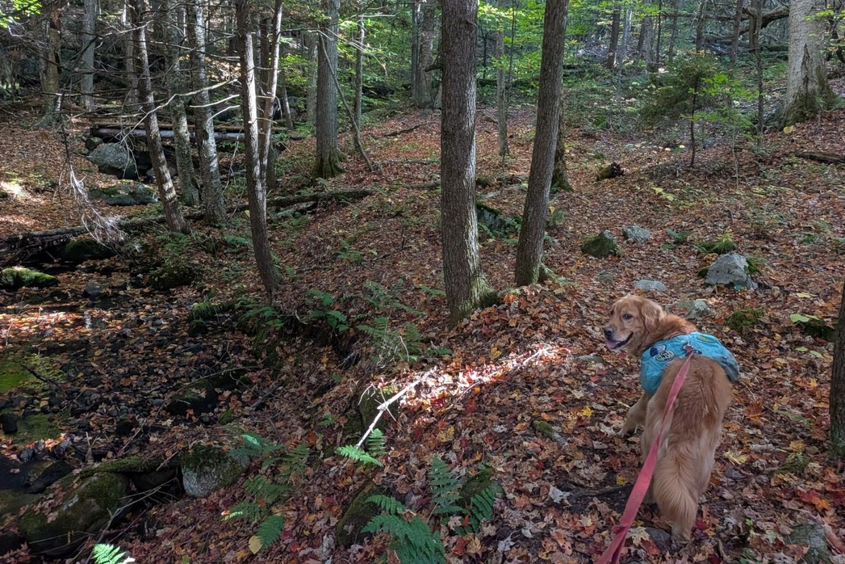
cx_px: 434
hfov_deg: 69.4
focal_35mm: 26
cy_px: 242
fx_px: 610
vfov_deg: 49.4
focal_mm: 4.53
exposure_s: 1/603
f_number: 1.7
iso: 1123
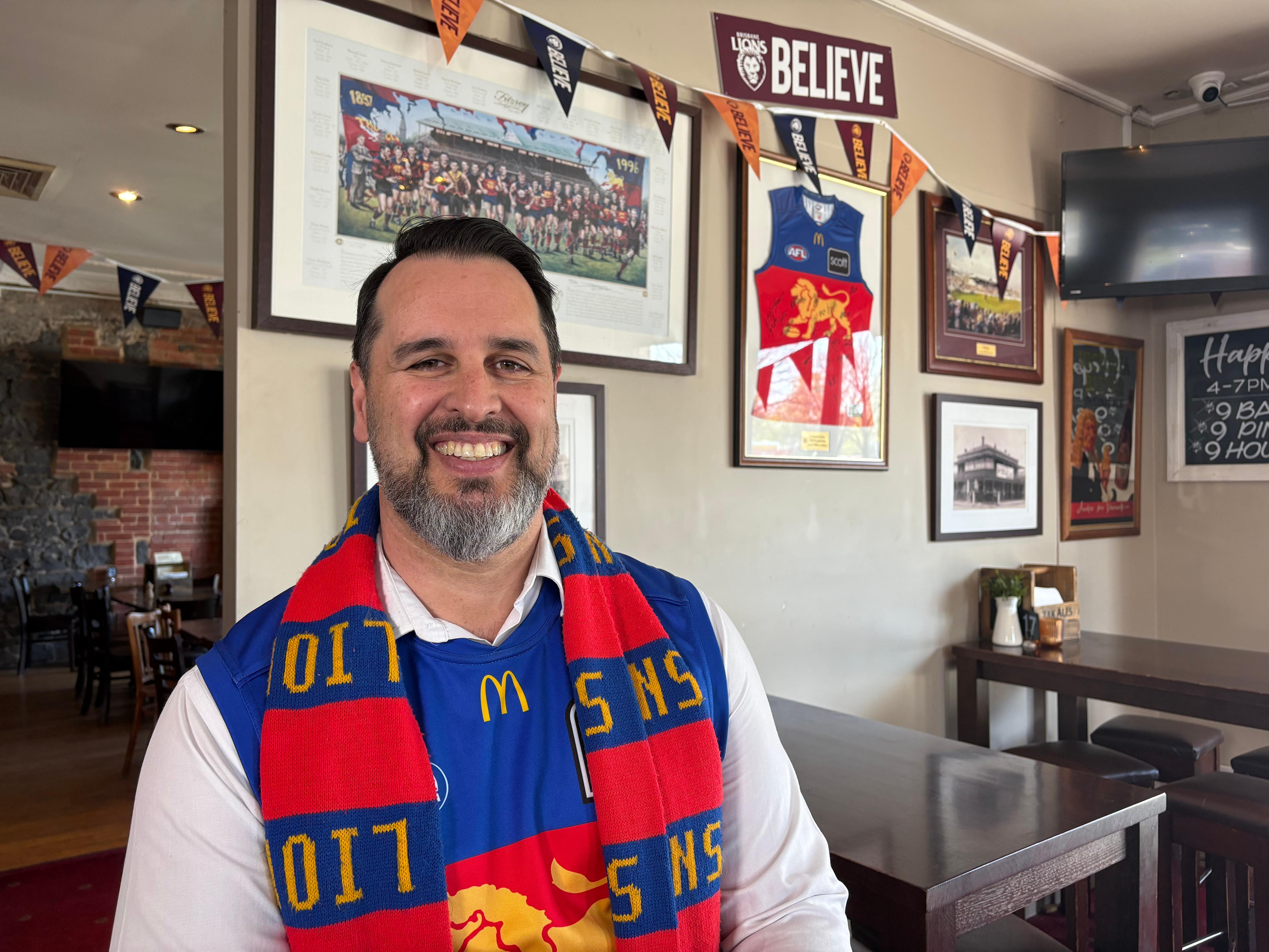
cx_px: 634
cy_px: 476
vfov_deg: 53.1
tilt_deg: +0.9
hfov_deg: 67.3
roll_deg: +1.3
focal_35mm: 26
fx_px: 953
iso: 100
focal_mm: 5.96
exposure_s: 1/100
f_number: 1.6
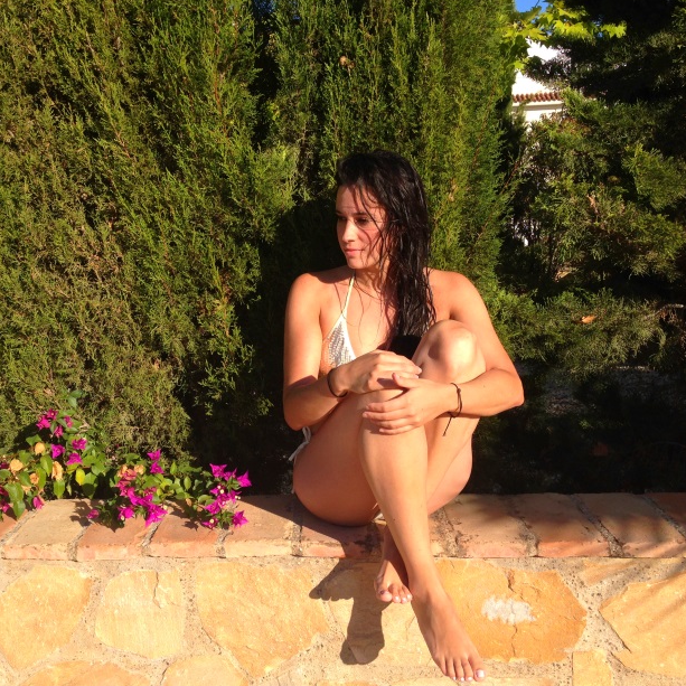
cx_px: 271
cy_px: 349
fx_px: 897
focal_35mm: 40
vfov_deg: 41.9
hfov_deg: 41.6
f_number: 2.4
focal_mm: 4.12
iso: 50
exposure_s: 1/1261
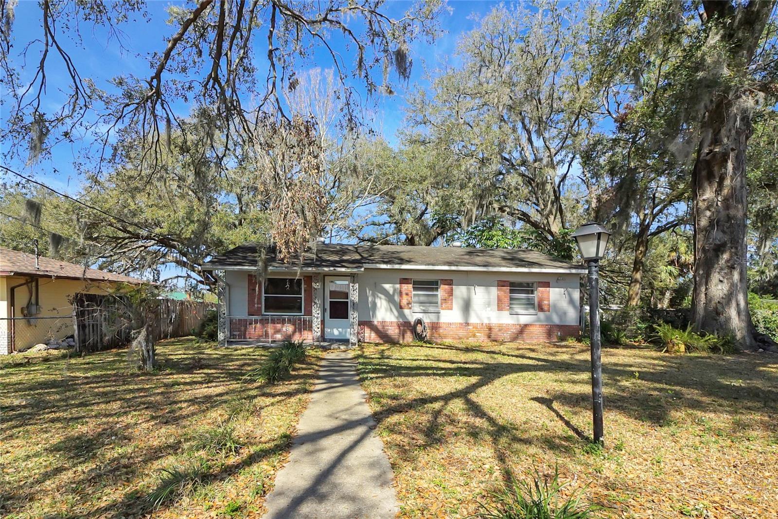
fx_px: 324
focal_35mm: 15
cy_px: 260
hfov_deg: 100.4
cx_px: 389
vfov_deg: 77.3
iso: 1000
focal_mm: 10
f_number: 7.1
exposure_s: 1/2000
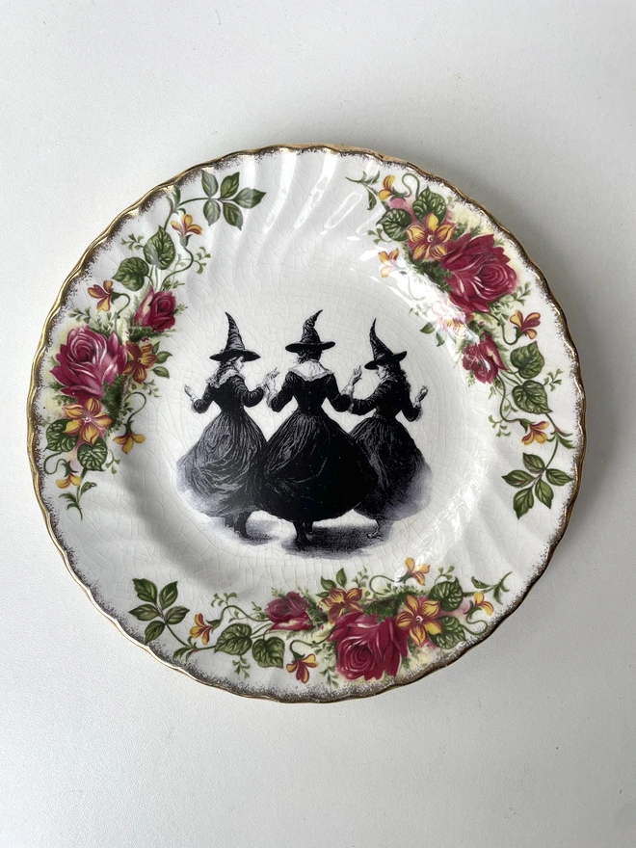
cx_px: 318
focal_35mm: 26
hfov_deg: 53.1
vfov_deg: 67.3
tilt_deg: -87.9
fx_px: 637
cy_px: 424
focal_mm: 4.2
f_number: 1.6
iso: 32
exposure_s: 1/244
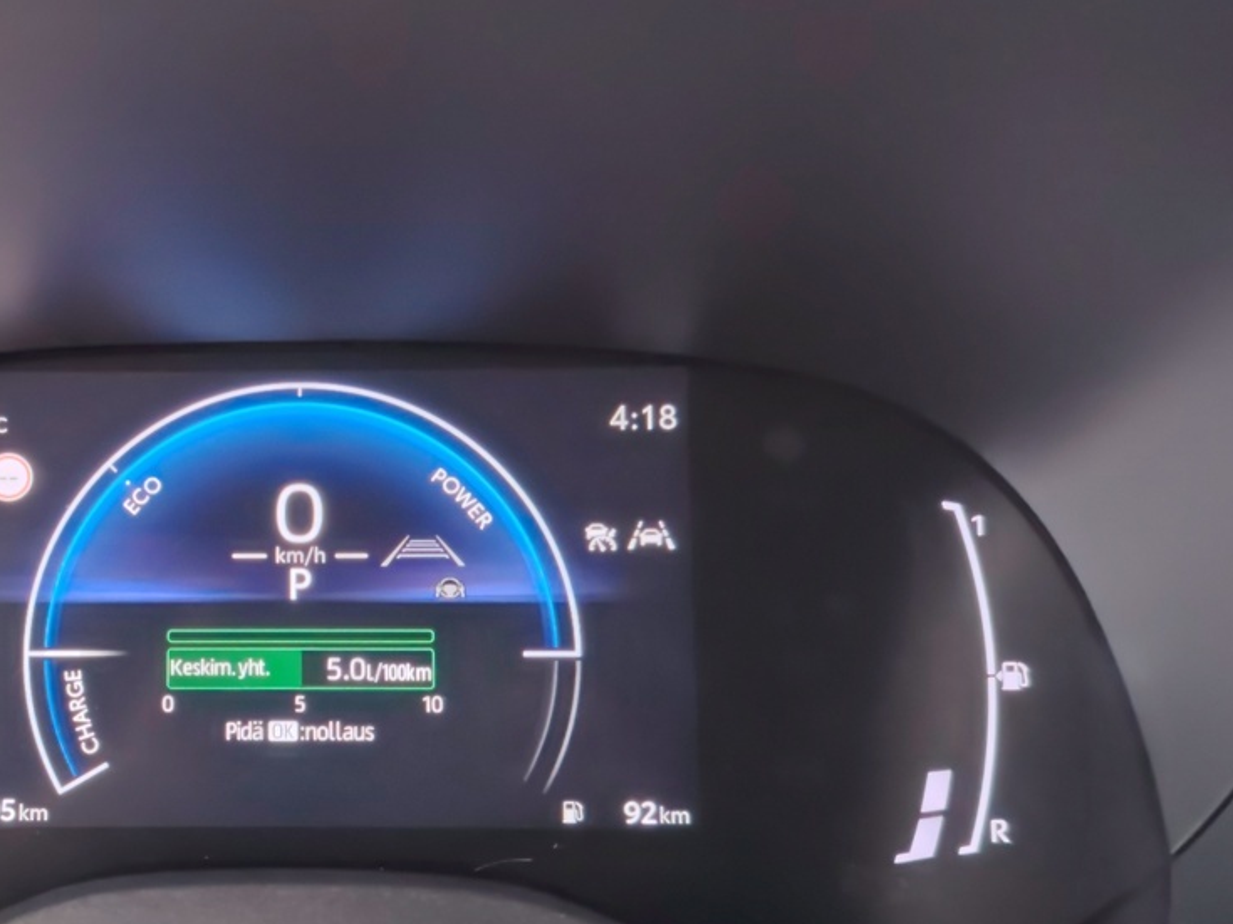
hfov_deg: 38.7
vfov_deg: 30.7
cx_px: 225
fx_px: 1674
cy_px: 607
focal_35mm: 47
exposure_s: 1/20
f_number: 1.75
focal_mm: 5.25
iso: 5369
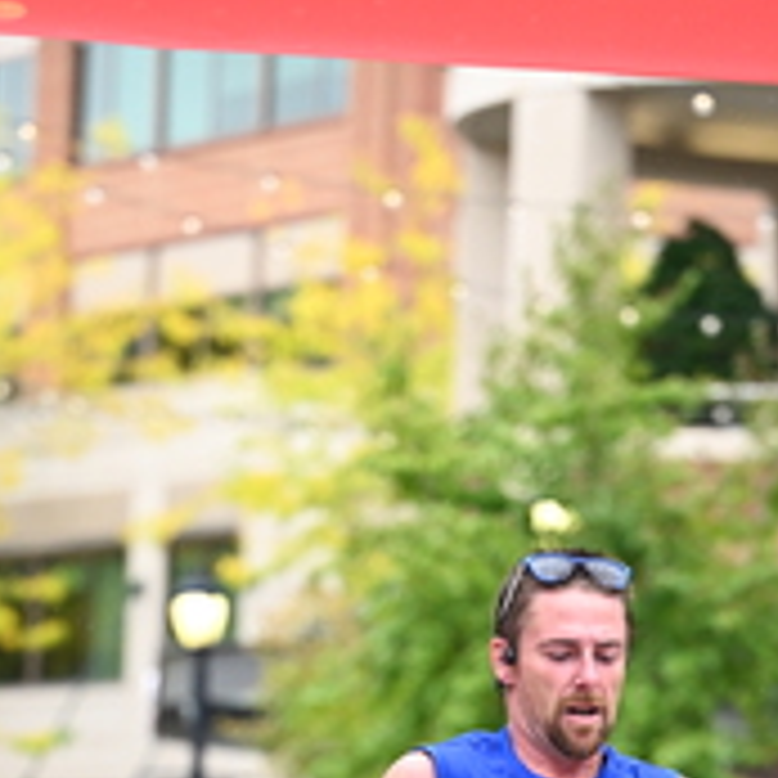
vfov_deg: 6.9
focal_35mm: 251
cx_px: 497
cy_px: 1052
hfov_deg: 7.0
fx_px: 6382
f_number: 2.8
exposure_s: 1/1600
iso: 1250
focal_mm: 93
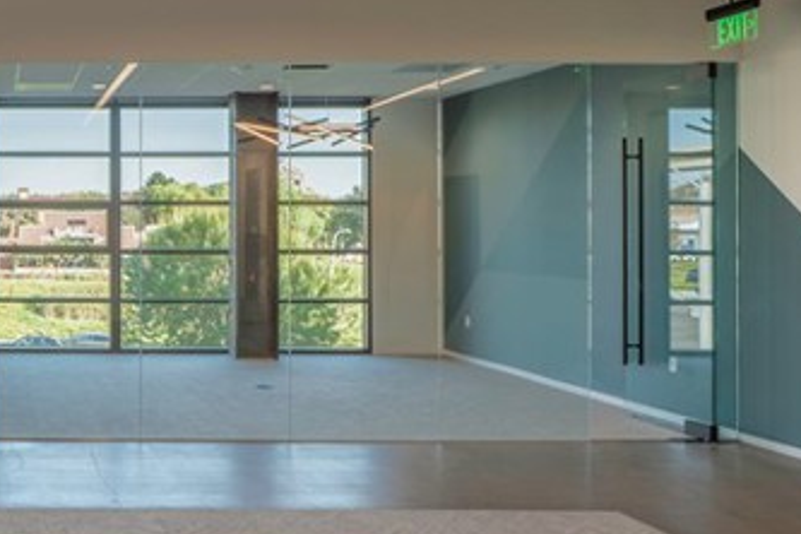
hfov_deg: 41.6
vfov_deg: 33.2
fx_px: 890
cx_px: -12
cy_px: 200
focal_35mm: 40
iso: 100
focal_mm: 13
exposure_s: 1/320
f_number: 4
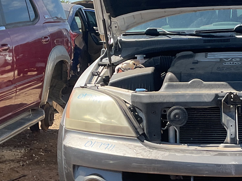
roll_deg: -1.1
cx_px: 192
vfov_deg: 18.6
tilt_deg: -8.9
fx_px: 552
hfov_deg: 24.3
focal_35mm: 79
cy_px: 116
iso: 16
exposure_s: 1/978
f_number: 1.8
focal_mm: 3
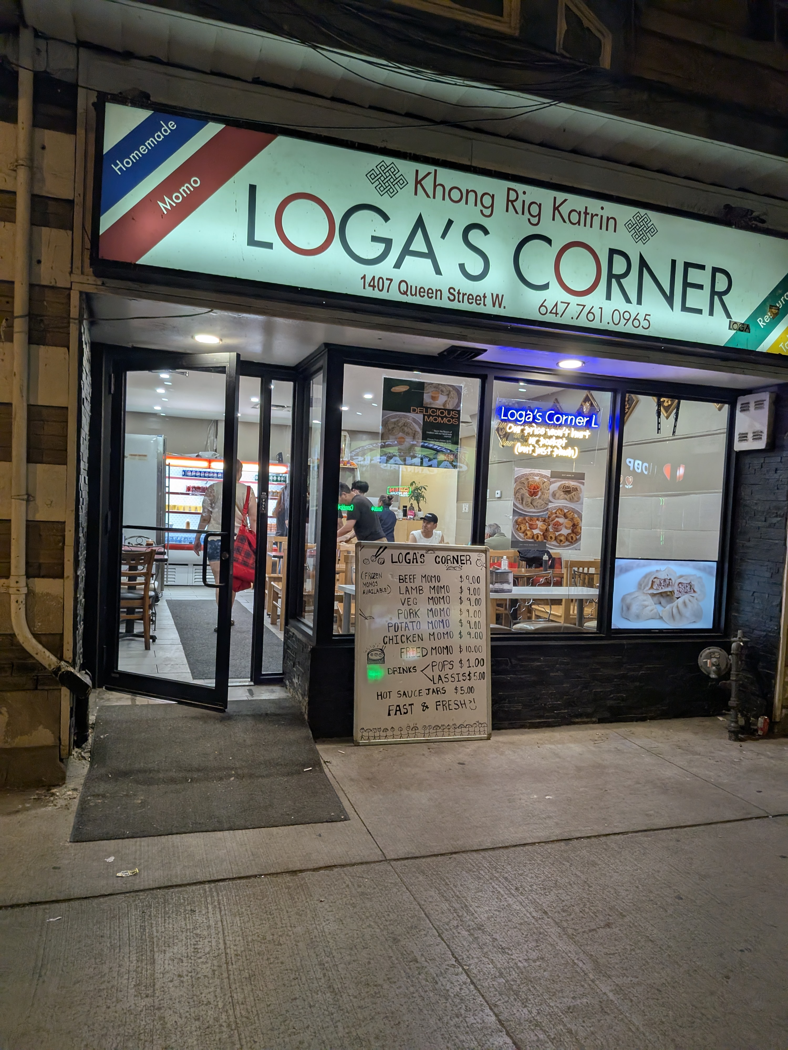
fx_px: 728
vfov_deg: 71.6
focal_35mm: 24
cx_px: 394
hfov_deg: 56.8
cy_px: 525
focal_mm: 4.53
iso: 232
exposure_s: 1/223
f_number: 1.7
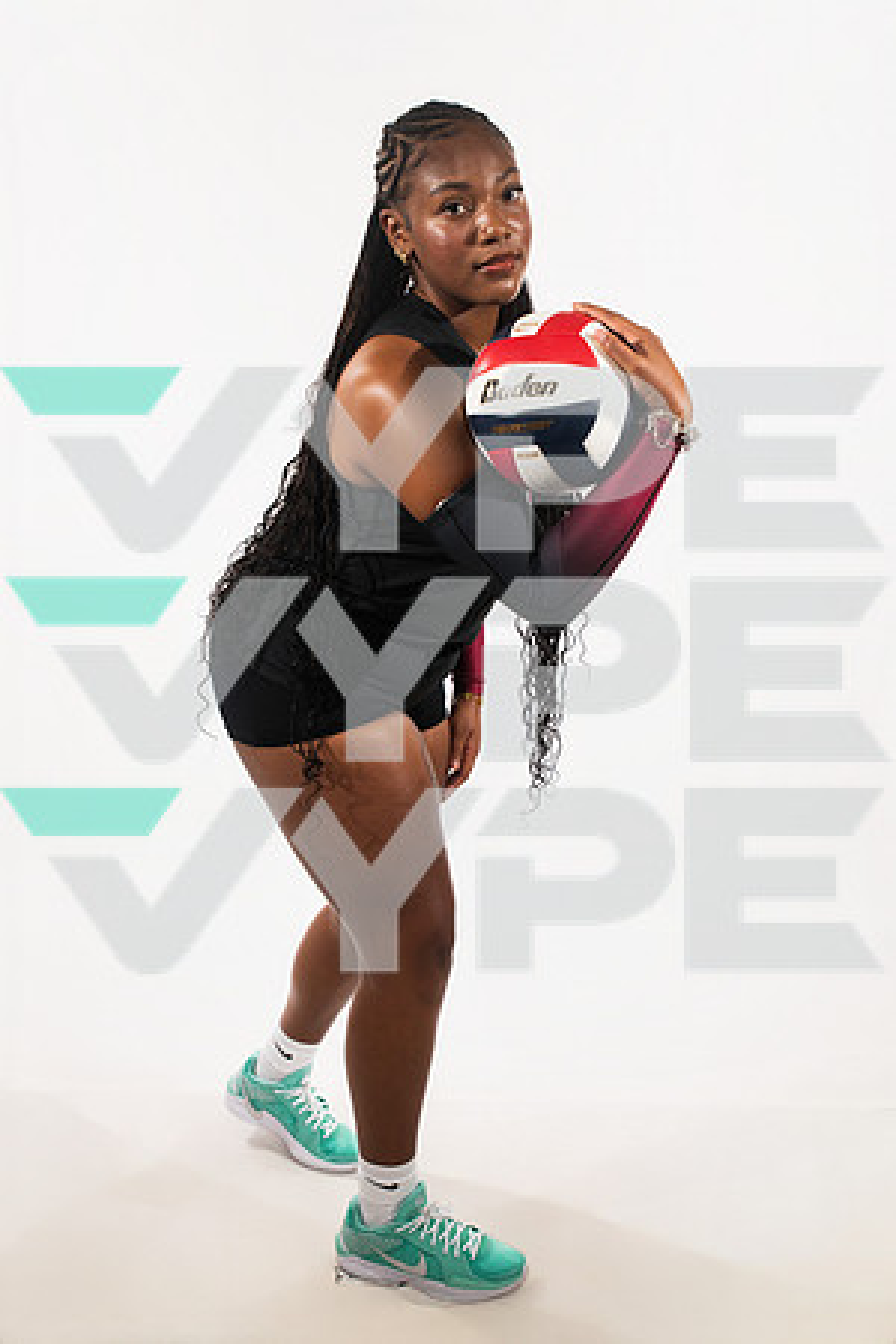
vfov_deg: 54.4
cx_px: 448
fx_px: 1307
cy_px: 672
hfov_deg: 37.9
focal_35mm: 35
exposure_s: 1/320
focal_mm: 35
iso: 500
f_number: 7.1
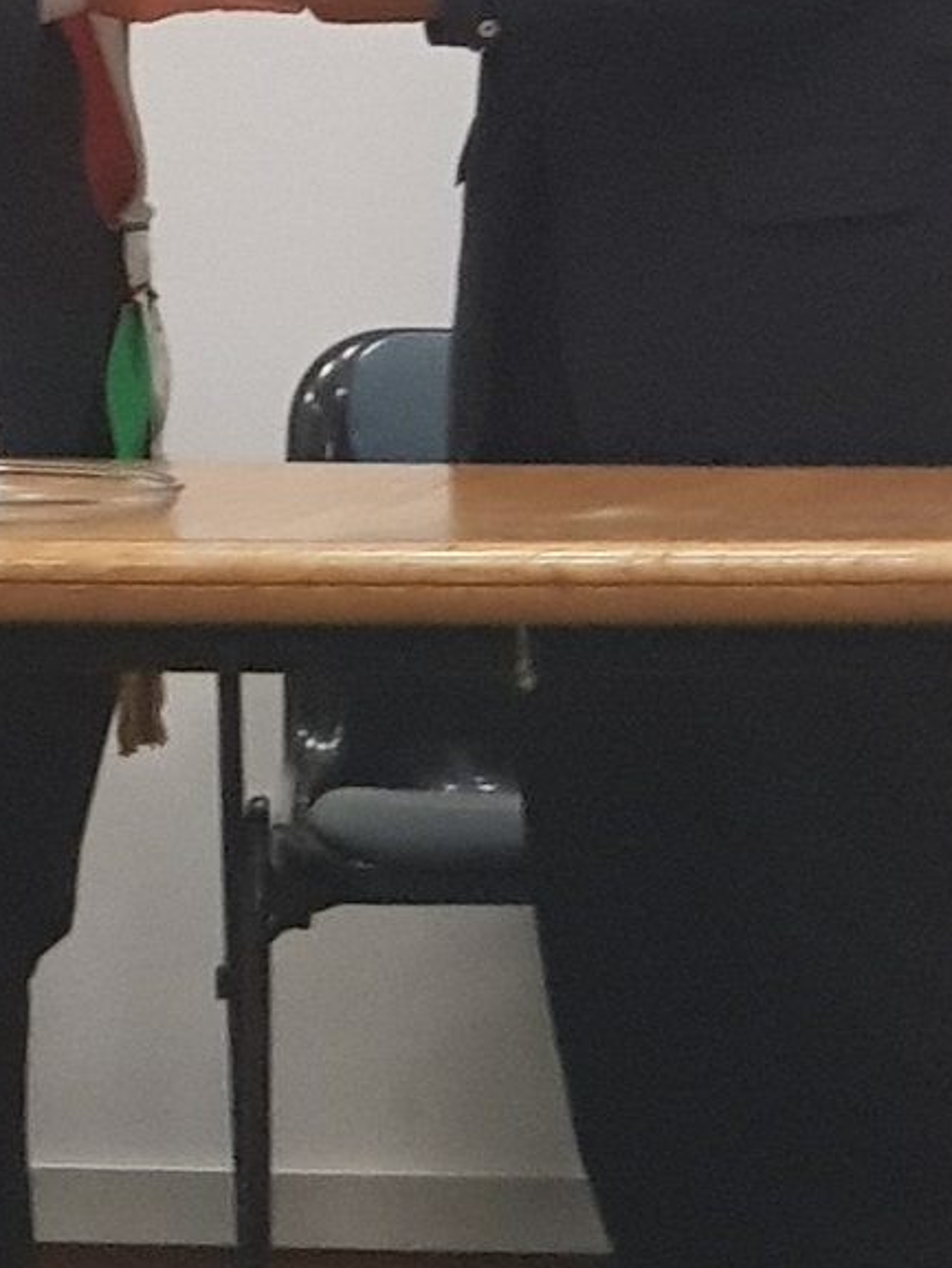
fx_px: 4948
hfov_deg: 10.9
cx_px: 101
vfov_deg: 14.4
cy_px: 2
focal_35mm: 135
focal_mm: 6
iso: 160
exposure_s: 1/33
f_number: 2.4
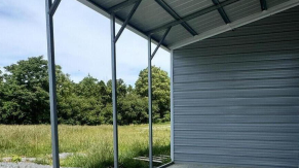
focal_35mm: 35
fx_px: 277
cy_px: 140
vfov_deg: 32.5
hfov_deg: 56.0
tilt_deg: -5.1
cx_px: 187
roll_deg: +0.4
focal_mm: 2.22
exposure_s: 1/1160
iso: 50
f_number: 2.2
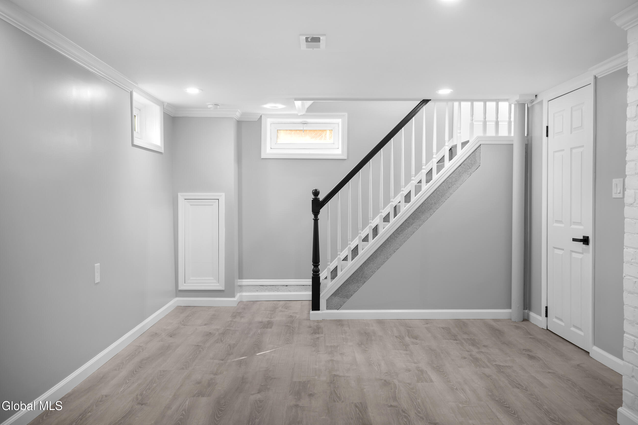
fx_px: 567
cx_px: 319
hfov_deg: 58.7
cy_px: 212
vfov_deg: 41.1
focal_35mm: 32
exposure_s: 1/20
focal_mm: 32
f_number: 4
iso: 500
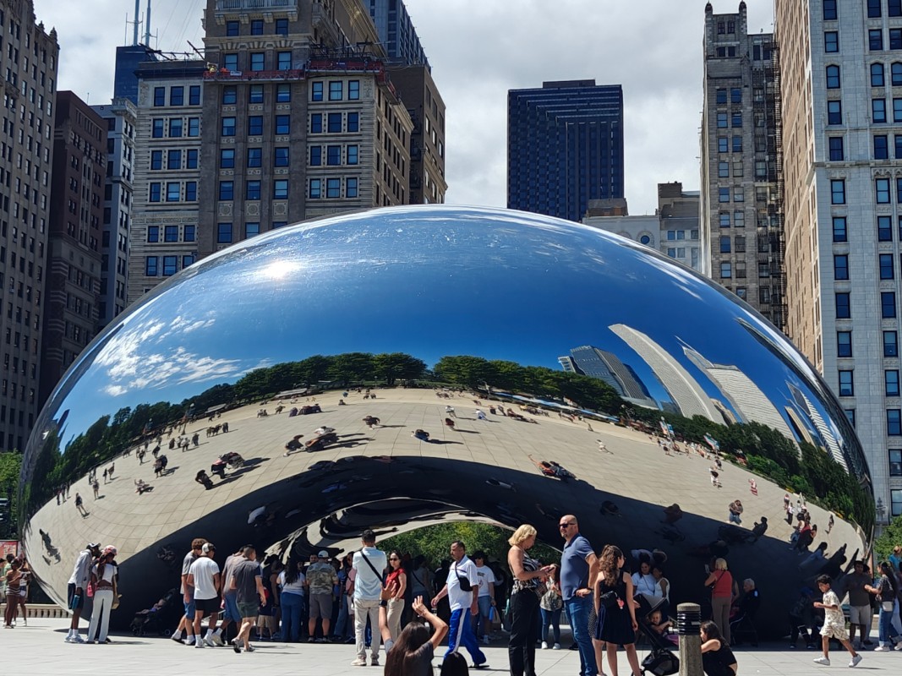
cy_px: 338
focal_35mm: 23
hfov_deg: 73.9
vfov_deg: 58.9
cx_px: 451
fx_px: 599
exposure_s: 1/1637
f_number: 1.6
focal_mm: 6.06
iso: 50
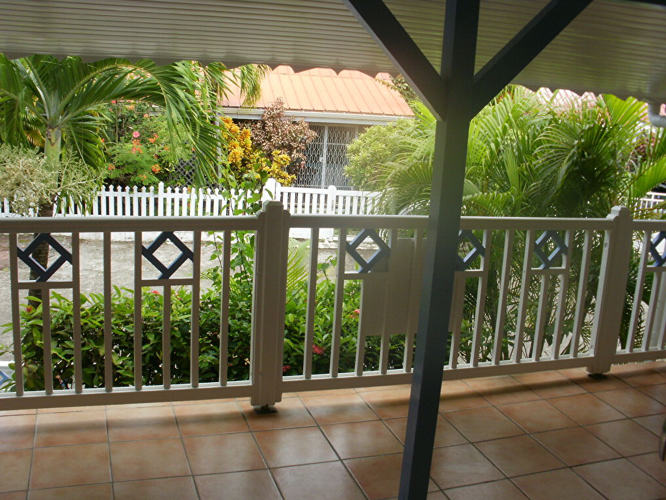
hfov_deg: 51.4
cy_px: 250
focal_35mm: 36
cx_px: 333
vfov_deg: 39.7
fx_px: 693
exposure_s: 1/80
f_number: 5.6
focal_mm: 6.3
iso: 100
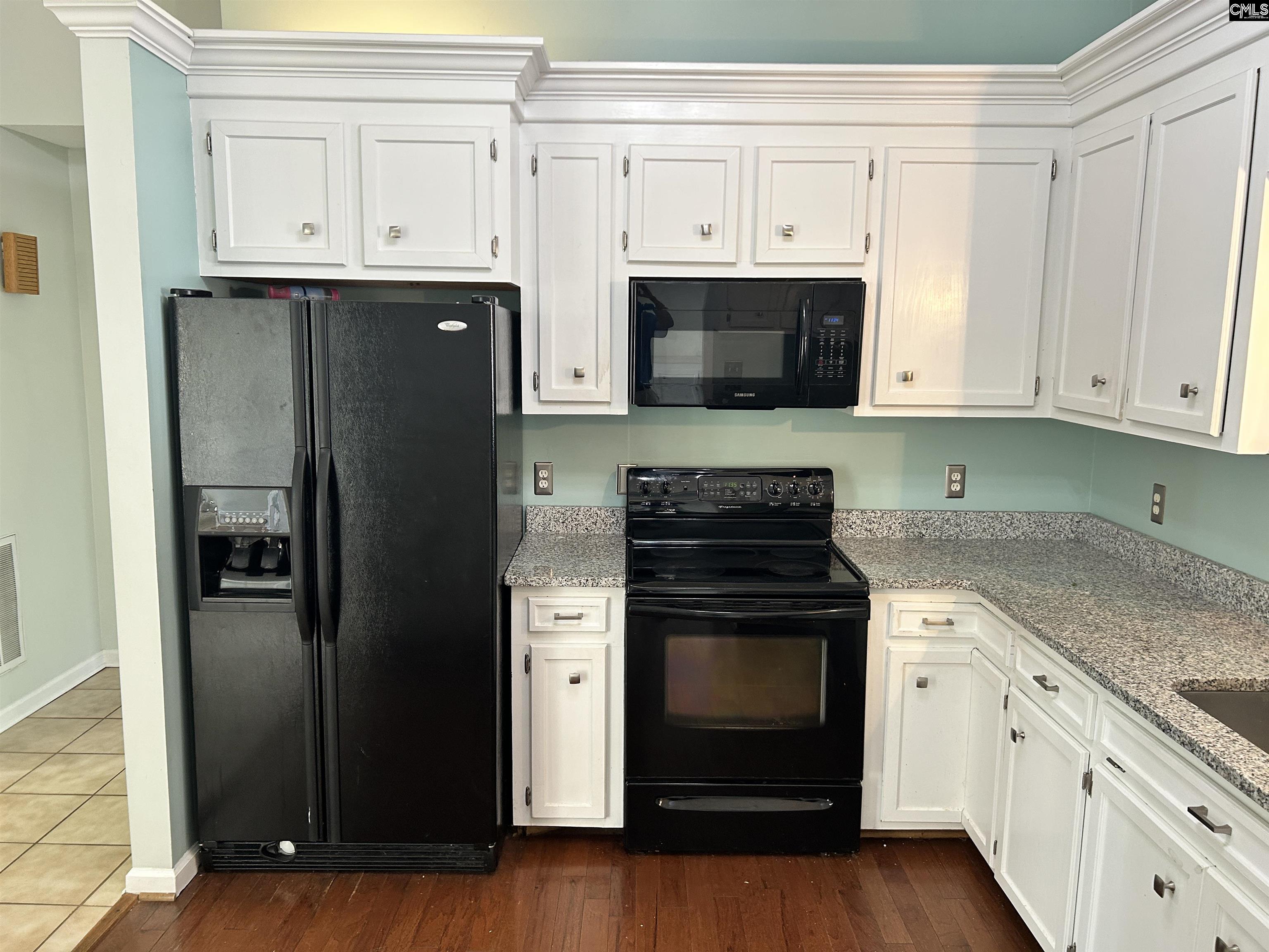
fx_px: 953
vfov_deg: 53.1
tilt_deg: -8.1
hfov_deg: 67.3
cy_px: 476
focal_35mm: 26
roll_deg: -0.8
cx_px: 634
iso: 125
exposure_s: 1/60
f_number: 1.5
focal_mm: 5.7
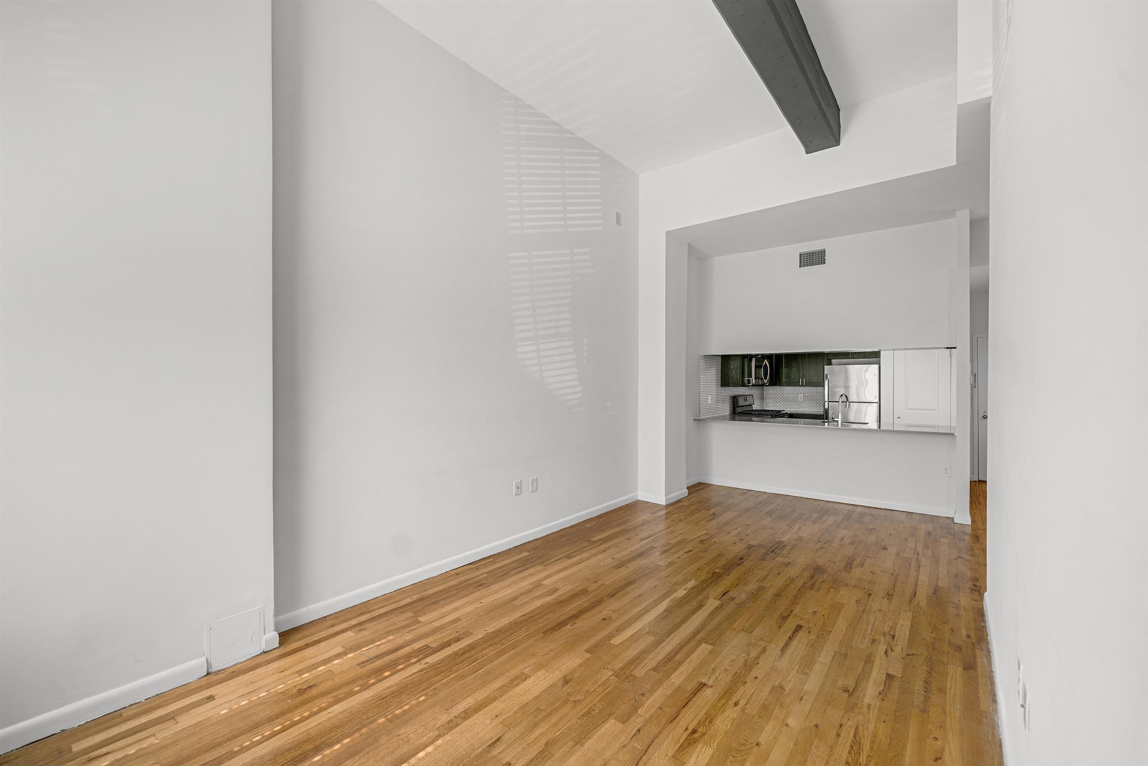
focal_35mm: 14
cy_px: 383
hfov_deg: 104.2
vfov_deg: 81.2
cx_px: 574
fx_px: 446
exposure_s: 1/25
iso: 125
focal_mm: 14
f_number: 4
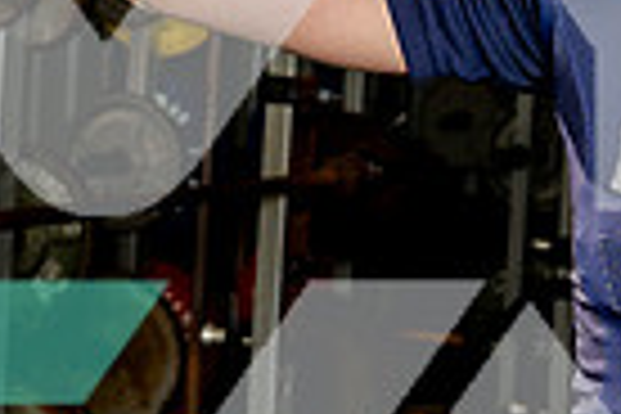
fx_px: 2208
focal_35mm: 128
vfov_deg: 10.6
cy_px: -44
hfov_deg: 15.1
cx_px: 855
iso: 250
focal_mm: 27
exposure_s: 1/250
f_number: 5.6
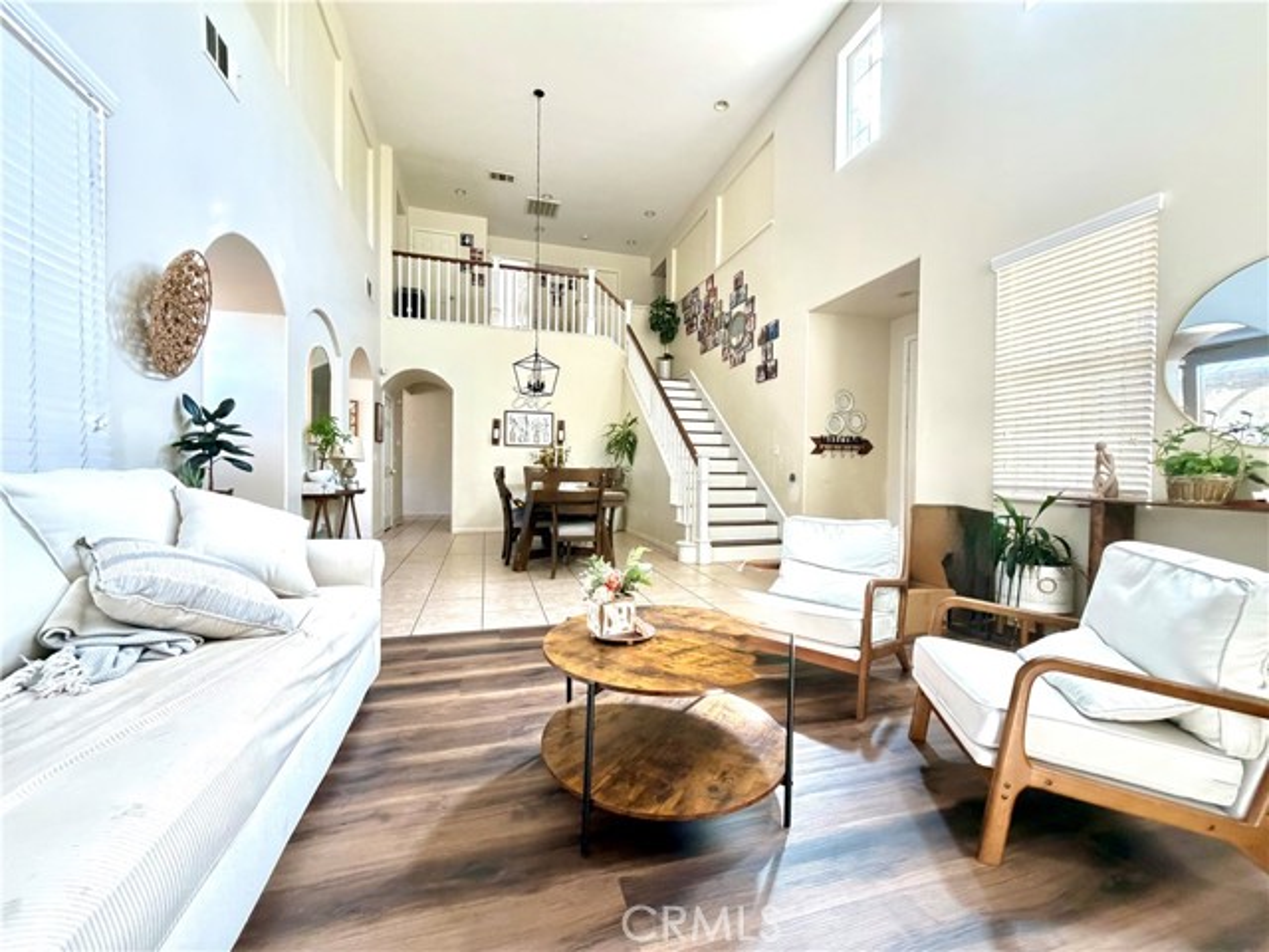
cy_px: 476
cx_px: 634
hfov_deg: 102.1
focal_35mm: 14
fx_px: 513
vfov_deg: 85.7
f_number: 2.2
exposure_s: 1/60
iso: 640
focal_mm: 2.22
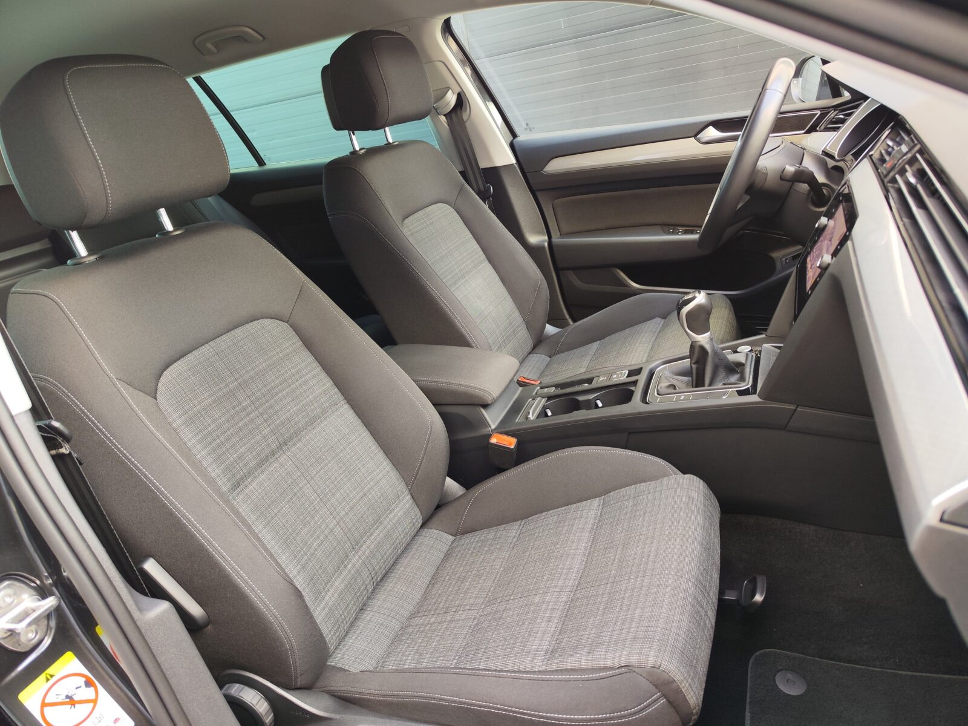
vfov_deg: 58.9
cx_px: 484
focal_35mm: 23
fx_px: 643
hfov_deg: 73.9
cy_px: 363
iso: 577
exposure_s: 1/56.2
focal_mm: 7.01
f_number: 1.69
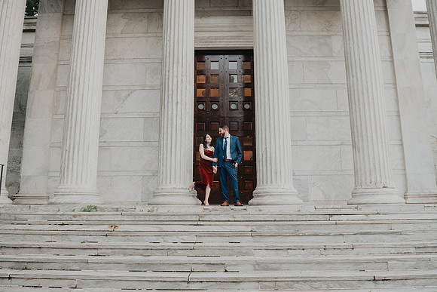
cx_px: 218
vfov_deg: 48.7
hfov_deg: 68.3
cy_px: 147
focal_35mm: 27
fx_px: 322
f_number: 3.5
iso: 800
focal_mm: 24
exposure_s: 1/500
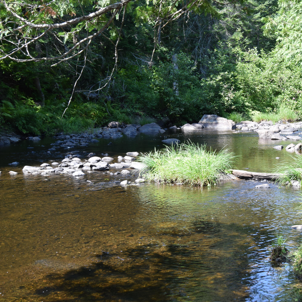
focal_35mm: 60
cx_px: 191
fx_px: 589
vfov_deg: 28.8
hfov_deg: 28.7
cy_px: 151
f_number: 7.1
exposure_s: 1/200
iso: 400
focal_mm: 31
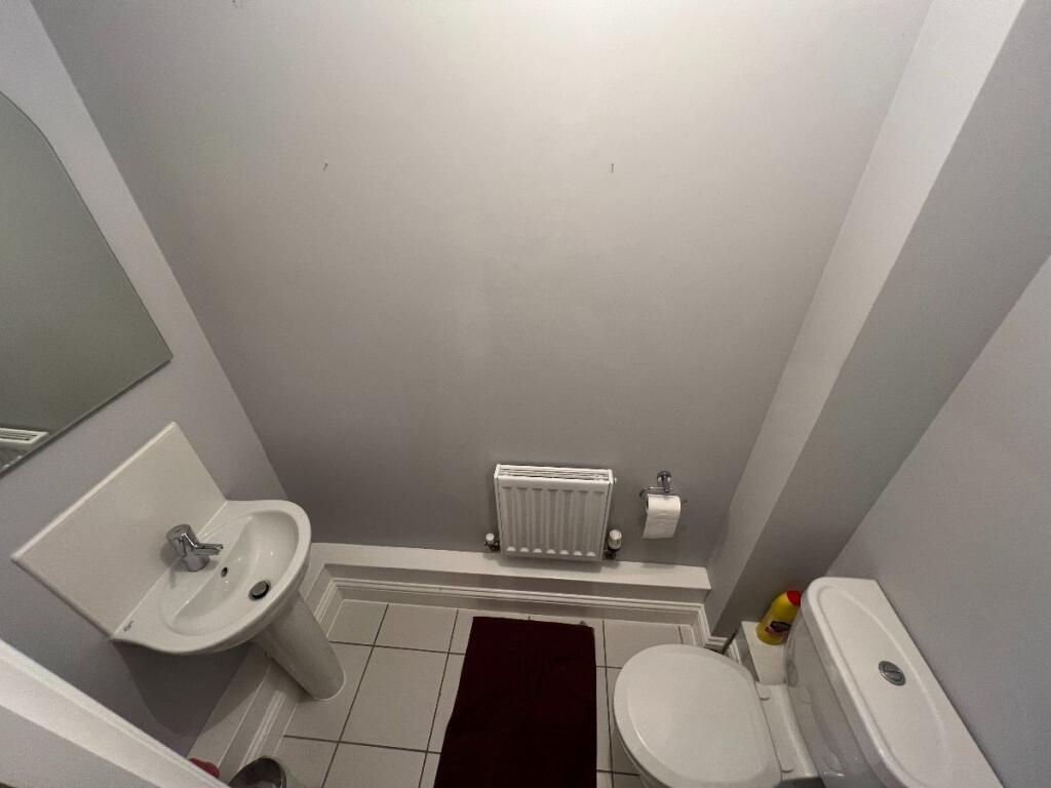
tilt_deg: -36.4
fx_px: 395
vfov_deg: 89.9
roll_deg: +2.5
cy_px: 394
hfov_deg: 106.2
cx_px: 526
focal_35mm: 13
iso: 200
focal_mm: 1.57
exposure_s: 1/50
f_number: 1.8
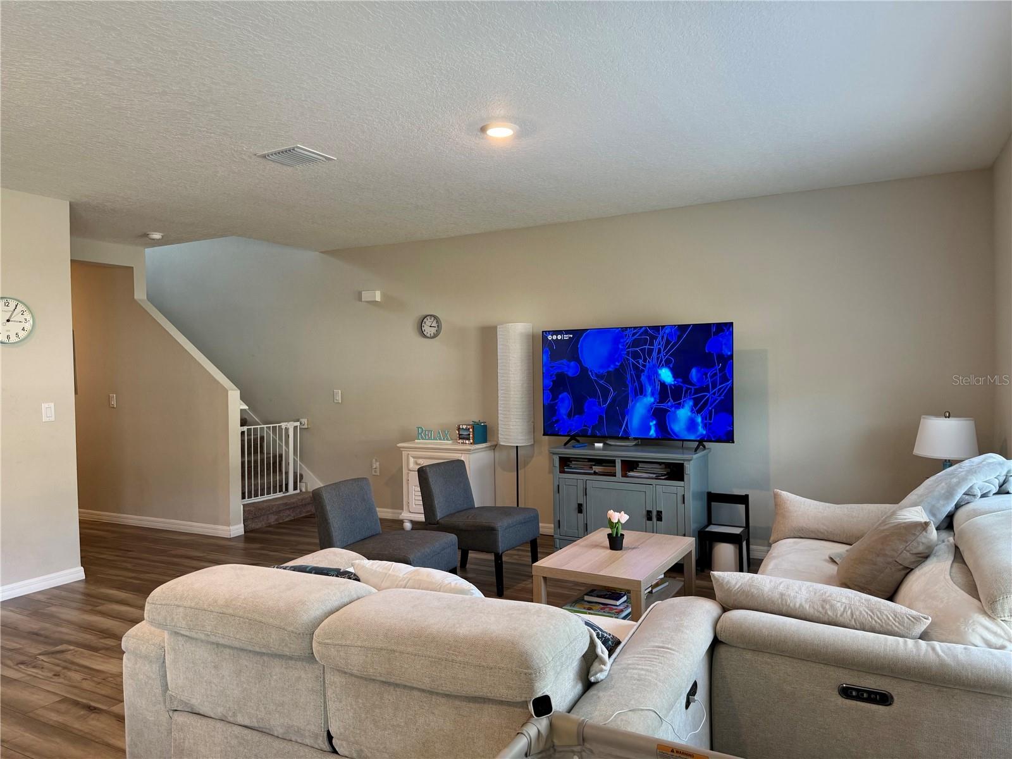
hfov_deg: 71.6
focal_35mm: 24
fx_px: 702
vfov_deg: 56.8
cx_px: 506
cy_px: 380
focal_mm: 6.76
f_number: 1.78
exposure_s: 1/60
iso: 125
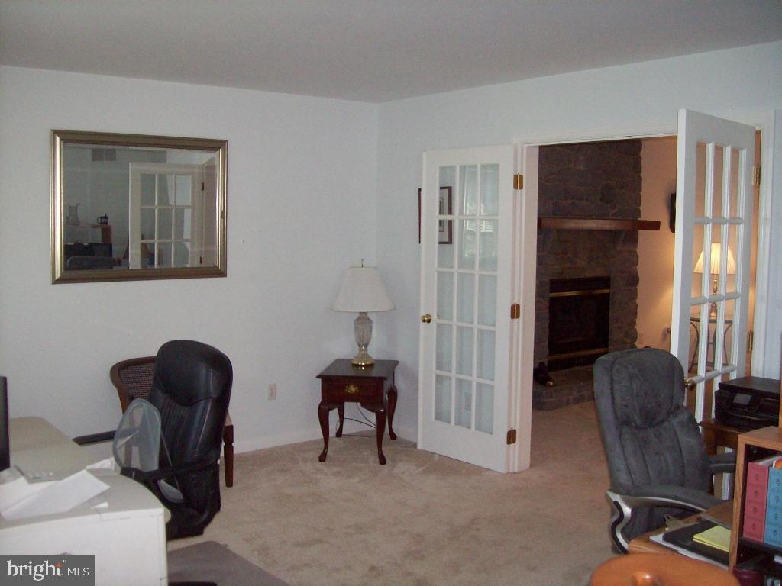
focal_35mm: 36
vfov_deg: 39.7
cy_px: 293
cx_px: 391
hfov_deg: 51.4
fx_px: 813
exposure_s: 1/64
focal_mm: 6
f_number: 2.7
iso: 140
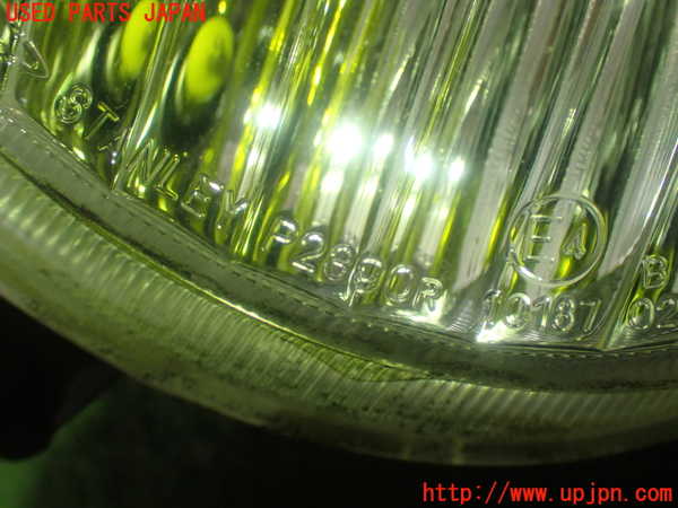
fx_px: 921
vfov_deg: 30.9
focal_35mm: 47
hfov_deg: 40.4
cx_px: 339
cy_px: 254
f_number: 3.1
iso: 800
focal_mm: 8.4
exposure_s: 1/50
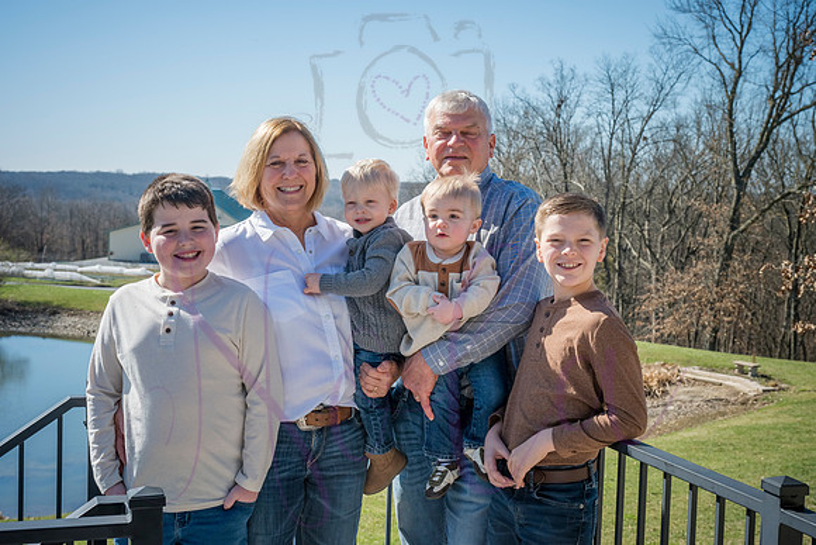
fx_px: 1134
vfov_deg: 27.0
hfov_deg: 39.6
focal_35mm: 50
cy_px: 272
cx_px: 408
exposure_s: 1/640
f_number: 9
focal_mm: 50
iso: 400
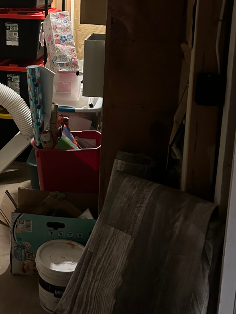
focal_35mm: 47
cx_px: 27
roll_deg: +0.4
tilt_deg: -11.5
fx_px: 427
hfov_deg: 29.7
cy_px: 83
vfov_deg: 39.5
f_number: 1.78
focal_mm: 6.86
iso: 800
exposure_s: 1/30
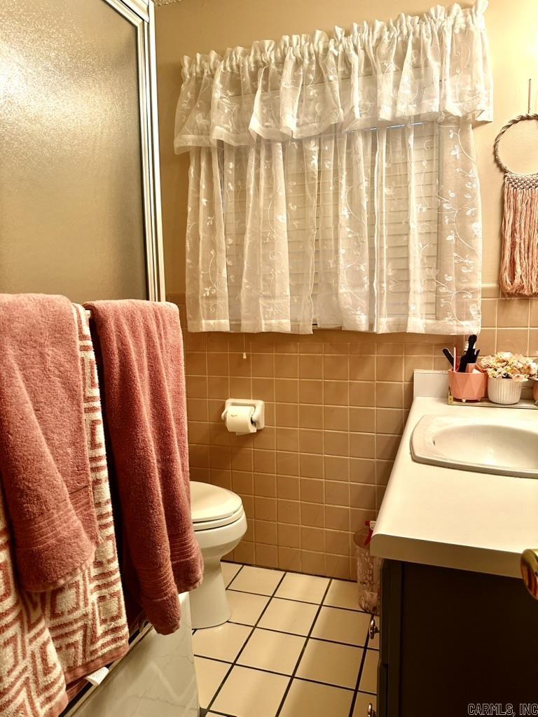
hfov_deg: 56.8
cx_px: 269
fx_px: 497
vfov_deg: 71.6
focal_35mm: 24
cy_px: 358
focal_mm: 6.86
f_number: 1.78
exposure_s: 1/60
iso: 200
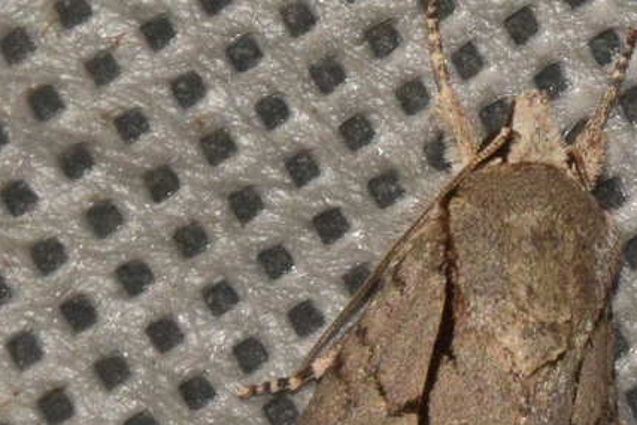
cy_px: 465
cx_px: 416
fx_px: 8354
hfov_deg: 4.4
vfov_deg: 2.9
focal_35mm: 472
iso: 1000
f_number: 14
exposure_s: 1/200
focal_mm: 140
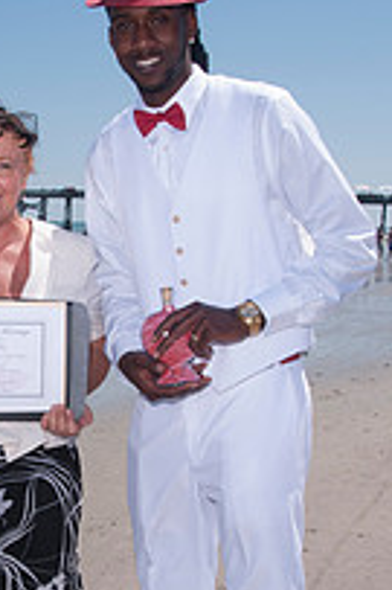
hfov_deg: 18.3
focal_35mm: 73
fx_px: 1194
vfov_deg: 27.6
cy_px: 392
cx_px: 19
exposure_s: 1/250
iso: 100
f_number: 11
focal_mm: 22
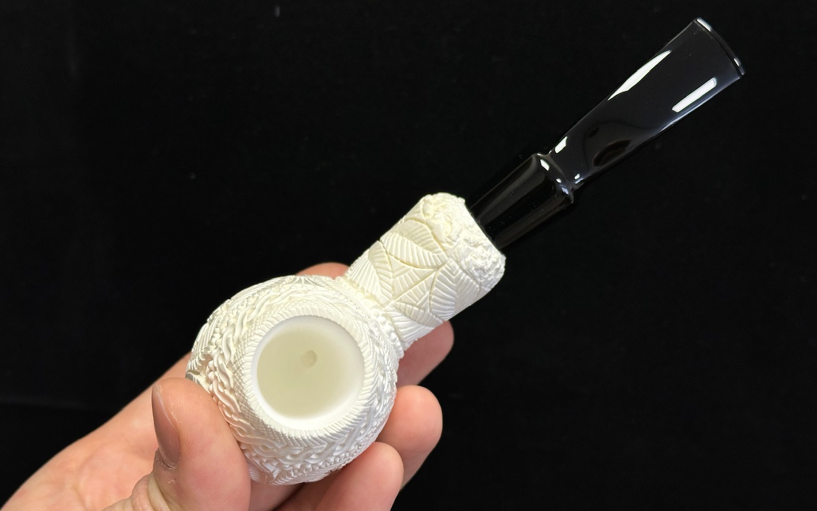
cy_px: 277
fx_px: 1136
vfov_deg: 25.3
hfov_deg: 39.6
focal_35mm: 51
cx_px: 409
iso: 50
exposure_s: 1/181
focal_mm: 6.86
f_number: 1.78
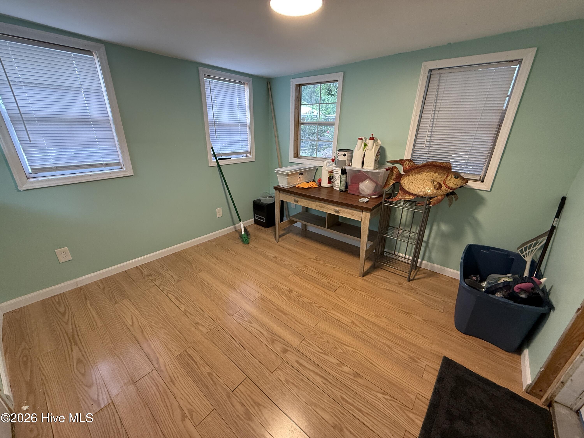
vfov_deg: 85.7
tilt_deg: -22.3
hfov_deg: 102.1
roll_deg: -1.3
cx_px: 292
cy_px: 219
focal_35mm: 14
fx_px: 236
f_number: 2.2
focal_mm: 2.22
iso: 200
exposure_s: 1/60
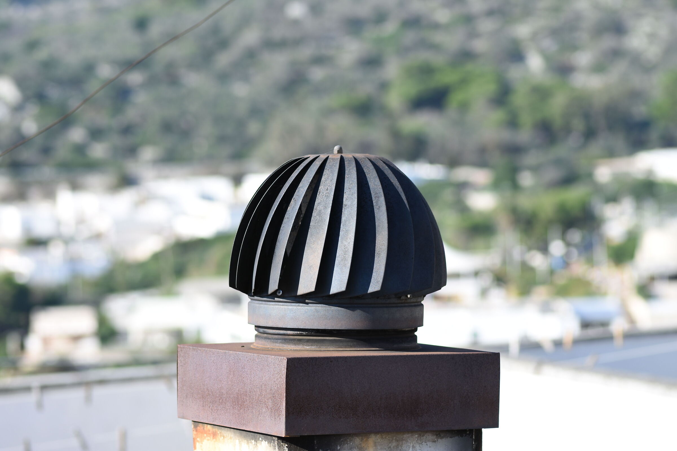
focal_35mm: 150
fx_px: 2821
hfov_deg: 13.7
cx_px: 338
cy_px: 226
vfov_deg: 9.1
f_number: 4.8
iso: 100
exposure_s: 1/500
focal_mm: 100
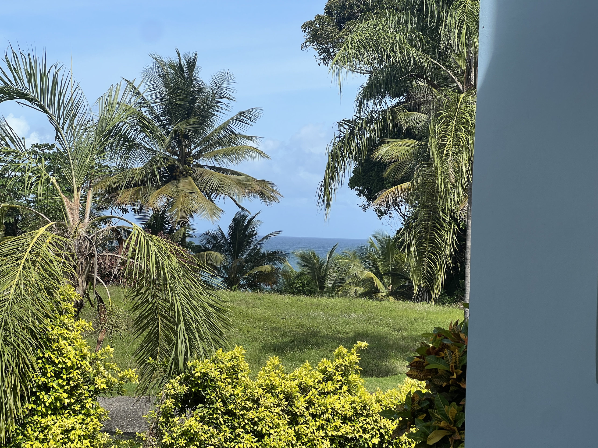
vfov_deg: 19.1
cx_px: 299
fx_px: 1330
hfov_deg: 25.3
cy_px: 224
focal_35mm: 77
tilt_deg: +0.4
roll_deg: -2.5
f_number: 2.8
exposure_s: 1/661
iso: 32
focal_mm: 9
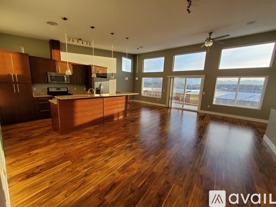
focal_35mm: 13
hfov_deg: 106.2
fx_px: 104
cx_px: 138
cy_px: 104
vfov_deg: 89.9
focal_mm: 1.8
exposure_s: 1/112
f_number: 2.2
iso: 64
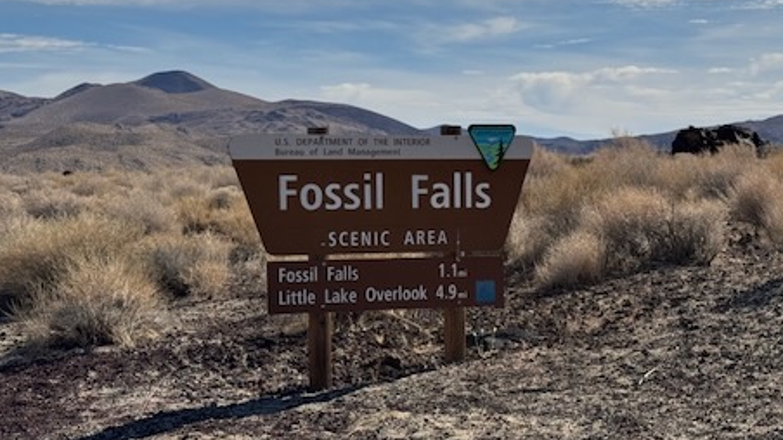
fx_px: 1536
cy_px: 171
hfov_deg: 28.5
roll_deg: -2.4
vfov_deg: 16.3
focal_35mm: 74
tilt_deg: -0.5
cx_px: 468
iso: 80
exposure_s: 1/10526
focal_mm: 6.76
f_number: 1.78
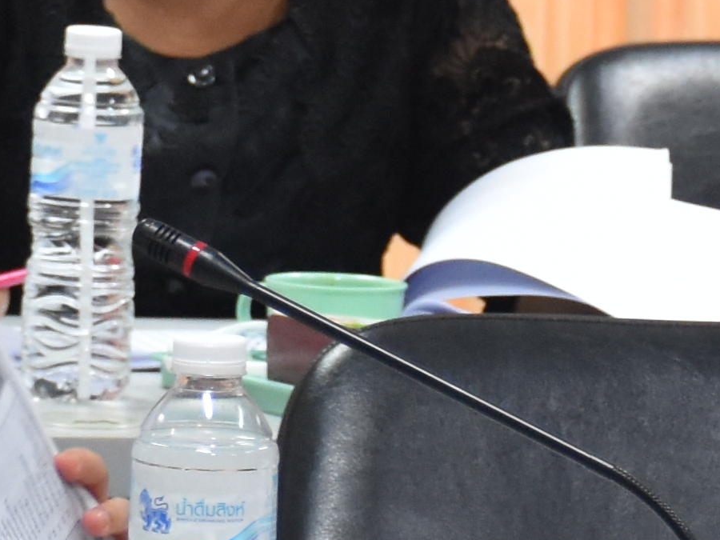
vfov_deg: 3.1
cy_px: -362
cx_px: 296
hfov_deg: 4.1
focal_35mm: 481
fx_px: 10005
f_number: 4.8
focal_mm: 50
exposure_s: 1/60
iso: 1000
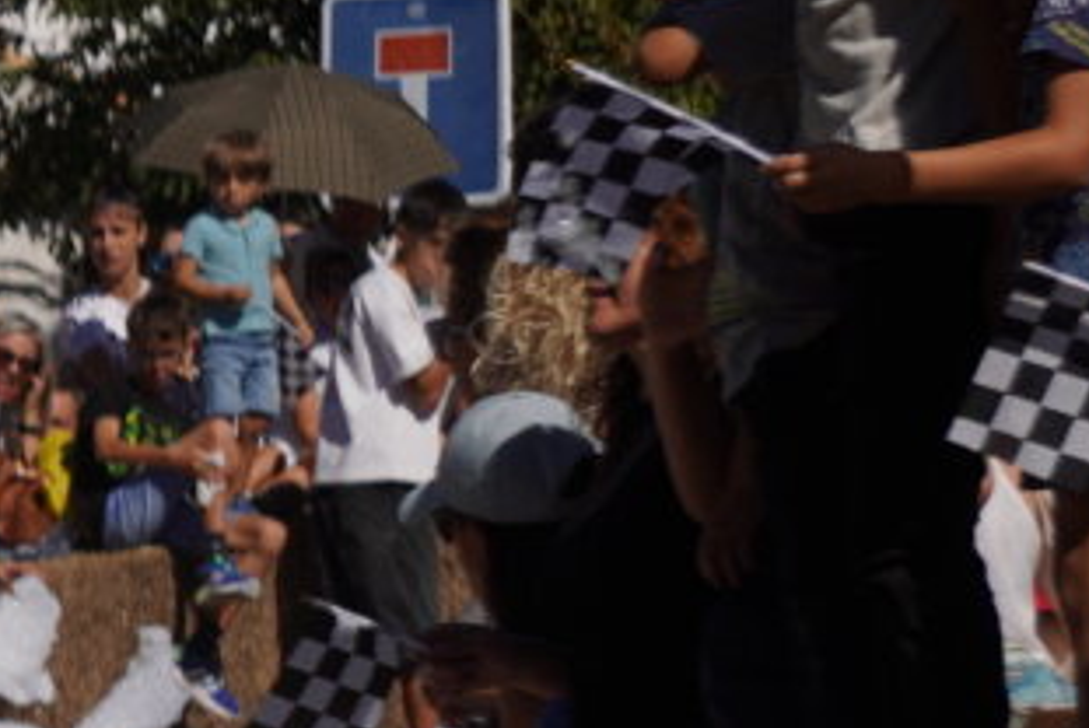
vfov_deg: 2.2
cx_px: -994
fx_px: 19228
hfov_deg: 3.2
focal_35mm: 635
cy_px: 810
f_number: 5.6
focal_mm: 103
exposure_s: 1/2000
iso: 100
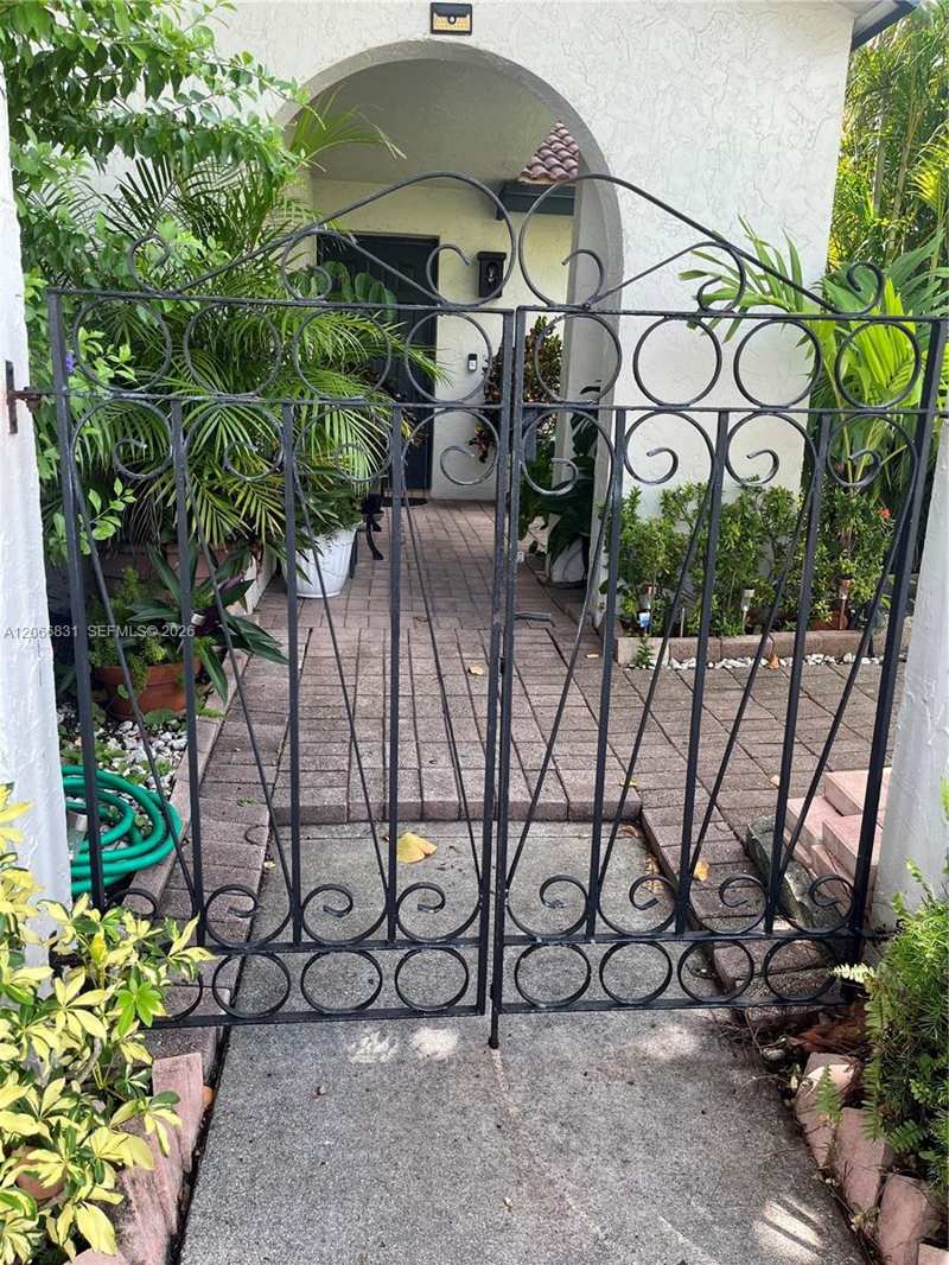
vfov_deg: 67.3
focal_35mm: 26
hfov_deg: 53.1
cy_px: 632
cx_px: 474
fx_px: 950
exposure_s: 1/197
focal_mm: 5.1
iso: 40
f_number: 1.6
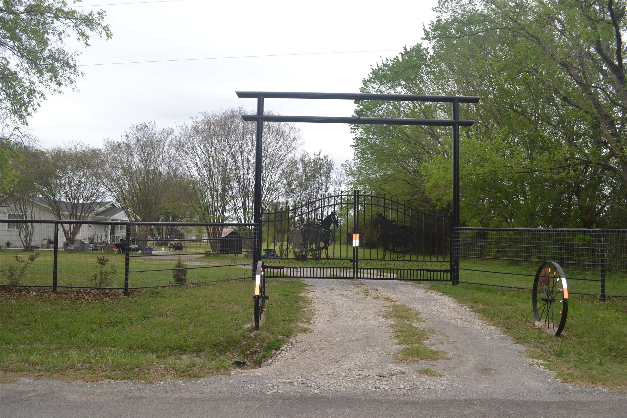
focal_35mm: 27
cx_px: 314
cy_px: 209
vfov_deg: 47.9
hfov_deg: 67.4
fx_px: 470
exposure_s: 1/200
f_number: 5.6
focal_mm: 18
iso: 100
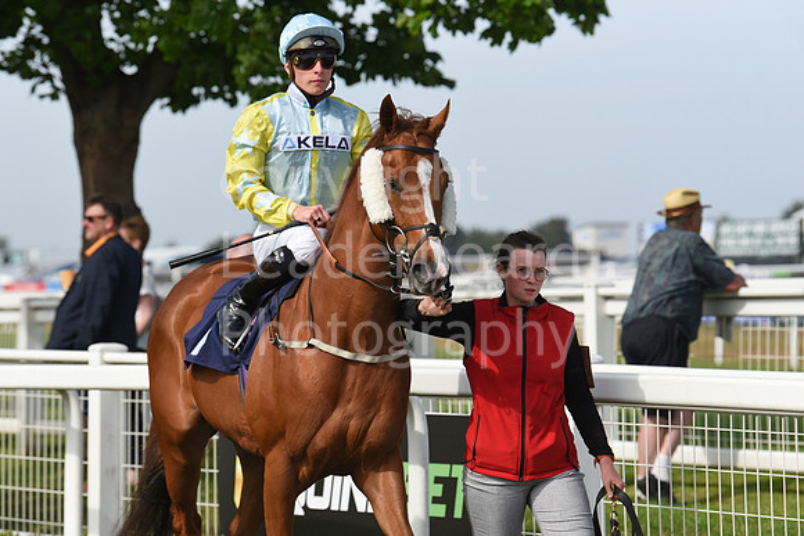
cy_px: 268
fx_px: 4132
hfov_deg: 11.1
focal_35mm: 185
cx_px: 402
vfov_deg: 7.4
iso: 400
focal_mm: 185
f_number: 5.6
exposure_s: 1/2000
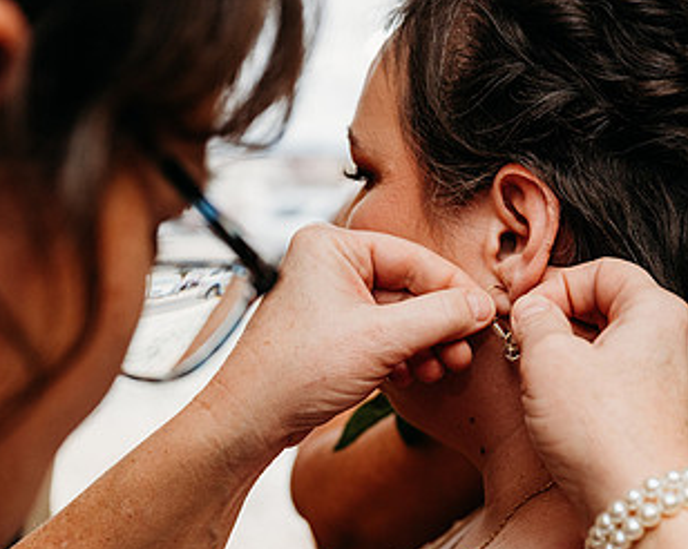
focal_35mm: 76
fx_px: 1547
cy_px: 349
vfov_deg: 20.1
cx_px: 447
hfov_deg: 25.0
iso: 1250
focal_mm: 43
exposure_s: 1/200
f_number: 4.5
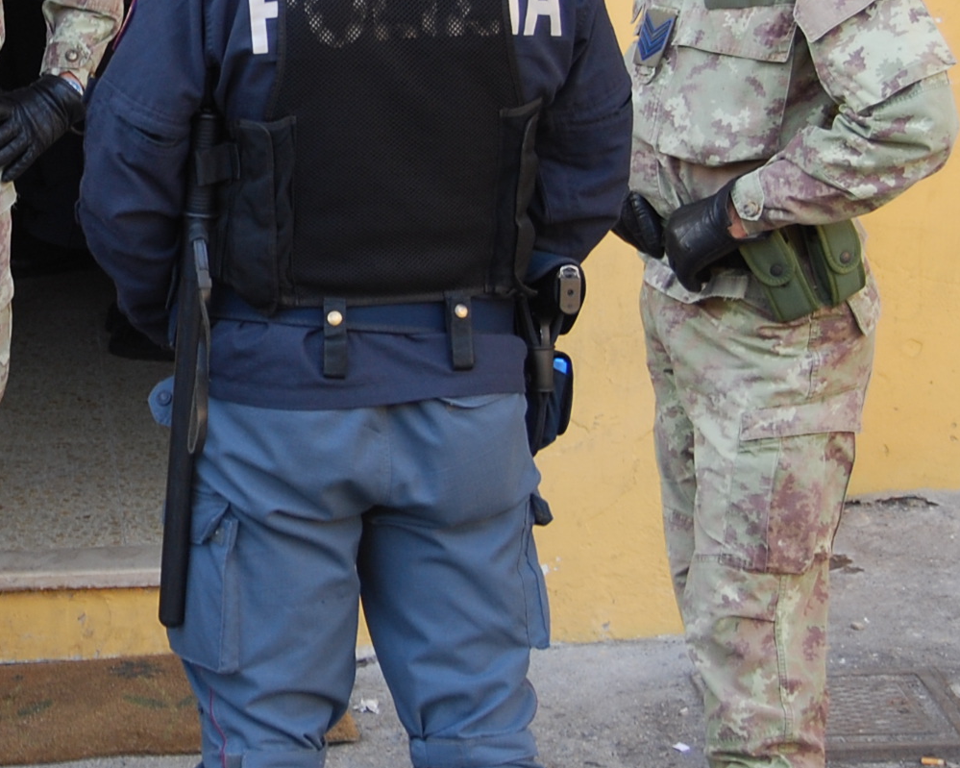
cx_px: -13
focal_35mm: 139
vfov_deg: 11.0
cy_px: 63
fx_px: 3949
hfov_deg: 13.7
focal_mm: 34
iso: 200
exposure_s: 1/125
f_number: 5.6
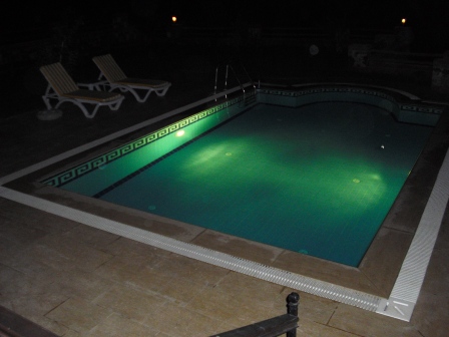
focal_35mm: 38
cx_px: 224
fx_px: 493
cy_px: 168
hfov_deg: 49.0
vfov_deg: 37.7
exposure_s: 1/60
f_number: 2.8
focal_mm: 6.2
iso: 200
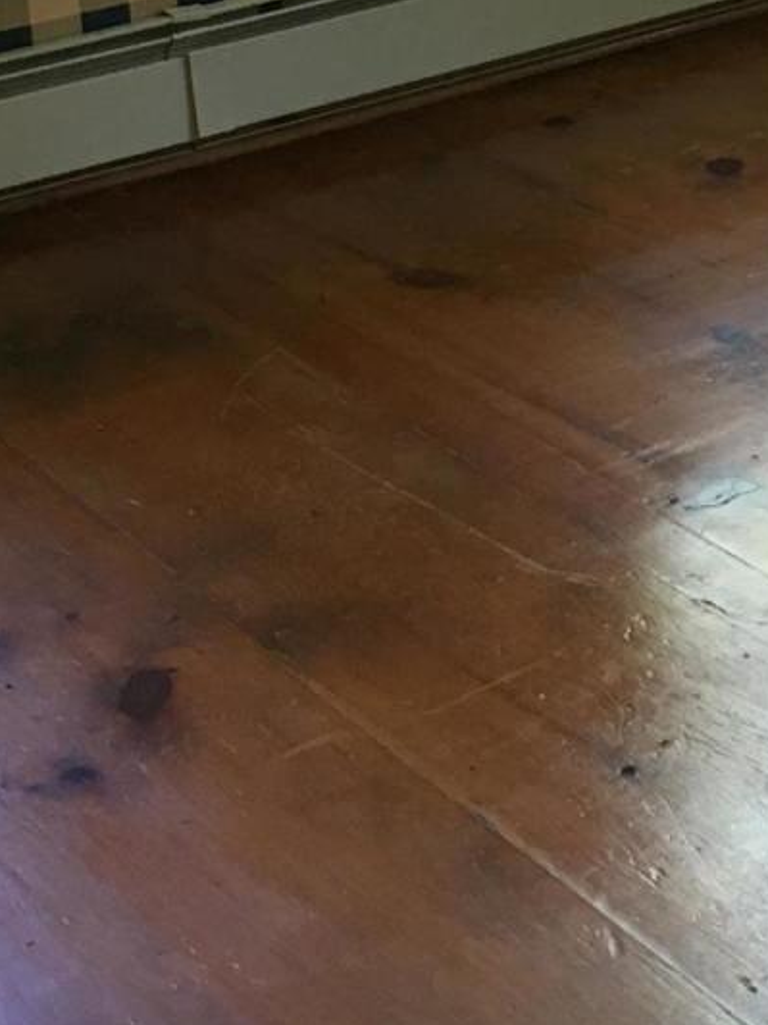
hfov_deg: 13.0
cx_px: 1066
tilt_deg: -15.2
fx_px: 3224
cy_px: -170
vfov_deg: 17.3
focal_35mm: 109
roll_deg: +2.2
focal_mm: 4.15
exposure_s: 1/30
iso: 80
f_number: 2.2
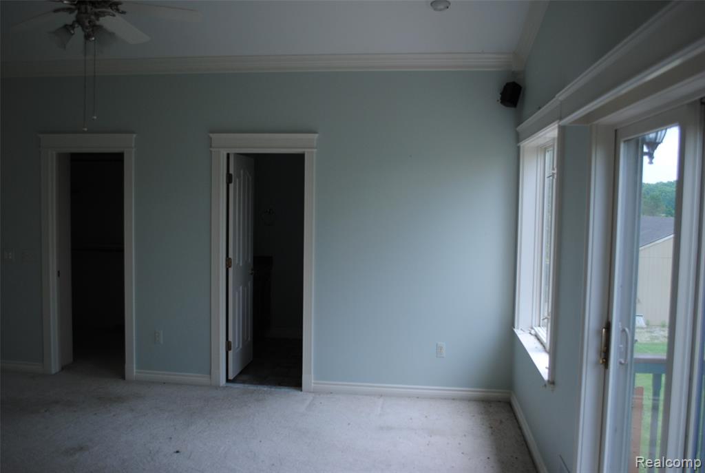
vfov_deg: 43.8
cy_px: 236
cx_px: 352
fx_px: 589
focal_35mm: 30
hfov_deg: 61.8
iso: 220
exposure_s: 1/30
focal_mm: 20
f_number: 3.8
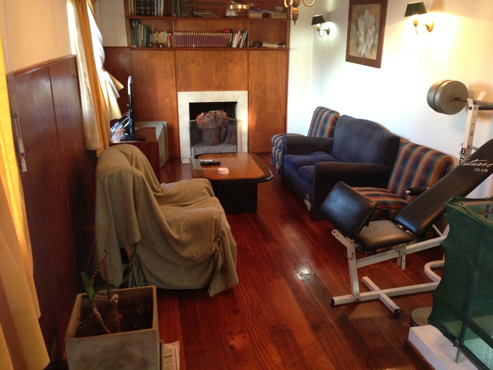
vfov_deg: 42.9
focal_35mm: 33
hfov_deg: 55.4
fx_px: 470
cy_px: 185
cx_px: 246
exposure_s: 1/20
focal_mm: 4.12
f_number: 2.4
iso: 400
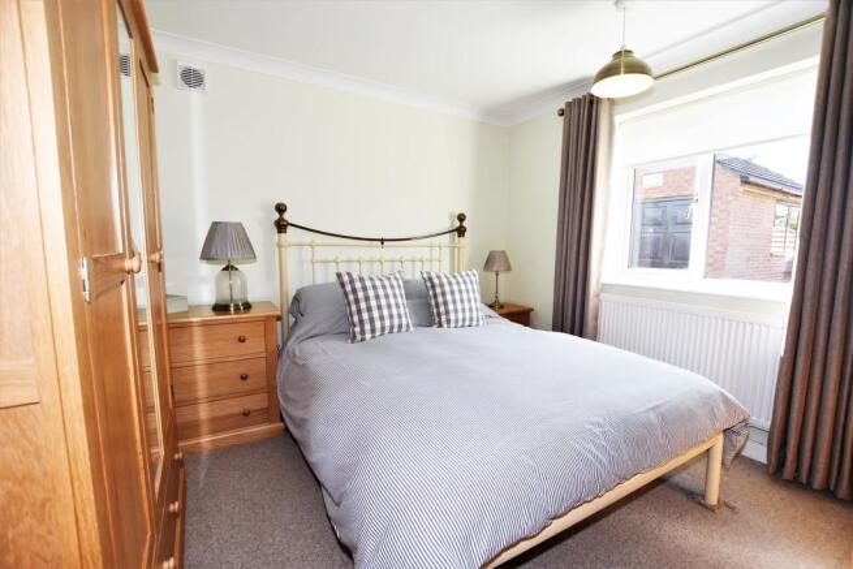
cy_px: 284
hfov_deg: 100.4
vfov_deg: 77.4
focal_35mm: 15
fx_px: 355
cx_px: 426
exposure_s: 1/60
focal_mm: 10
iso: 100
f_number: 4
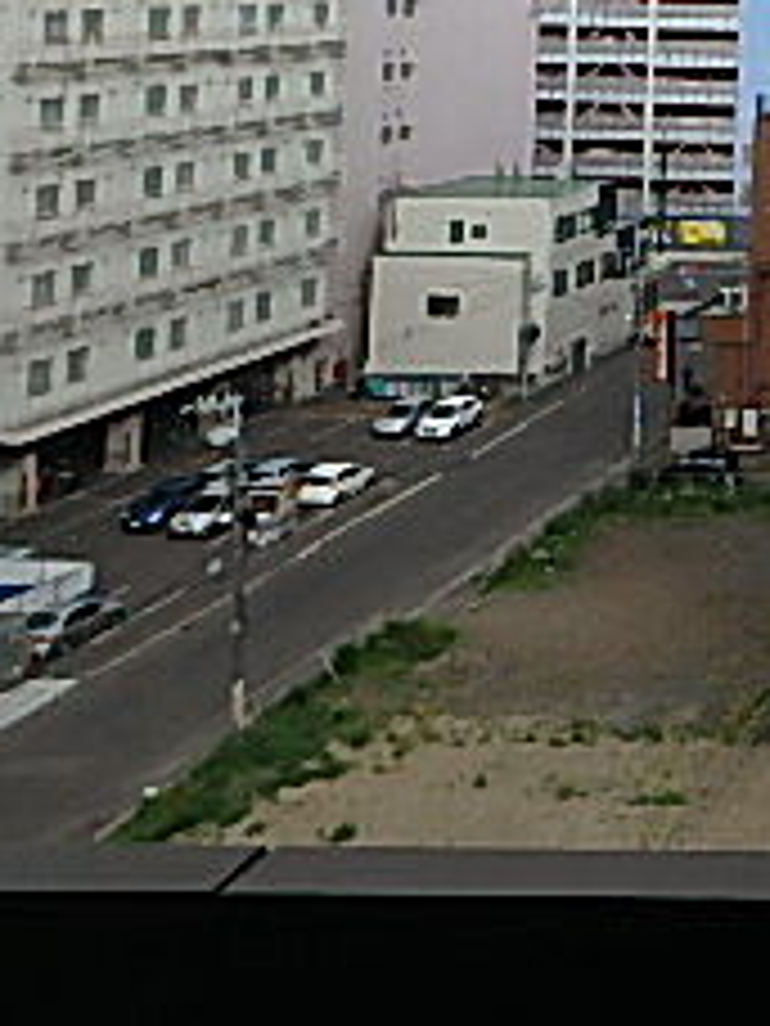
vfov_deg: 30.1
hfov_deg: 18.6
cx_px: 1427
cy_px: -40
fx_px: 1750
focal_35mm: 59
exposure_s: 1/320
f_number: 3.5
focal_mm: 3.7
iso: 125
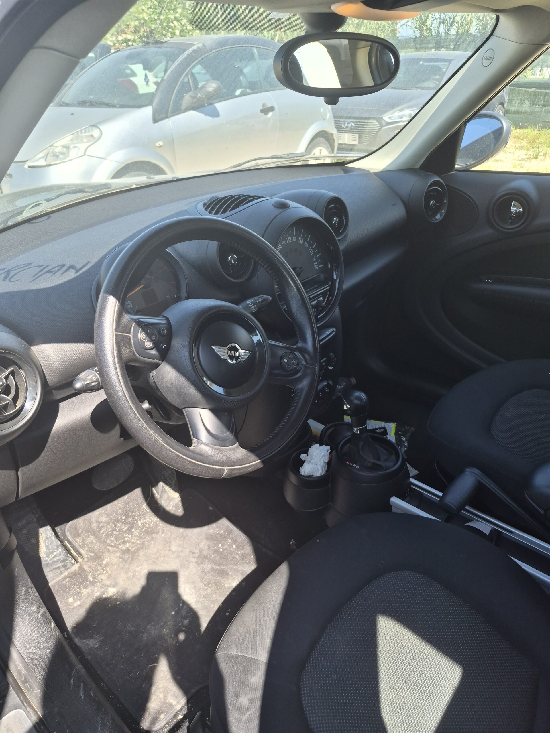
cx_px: 275
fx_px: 487
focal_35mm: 23
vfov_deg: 73.9
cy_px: 366
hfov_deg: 58.9
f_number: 1.8
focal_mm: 5.4
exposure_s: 1/1296
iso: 80
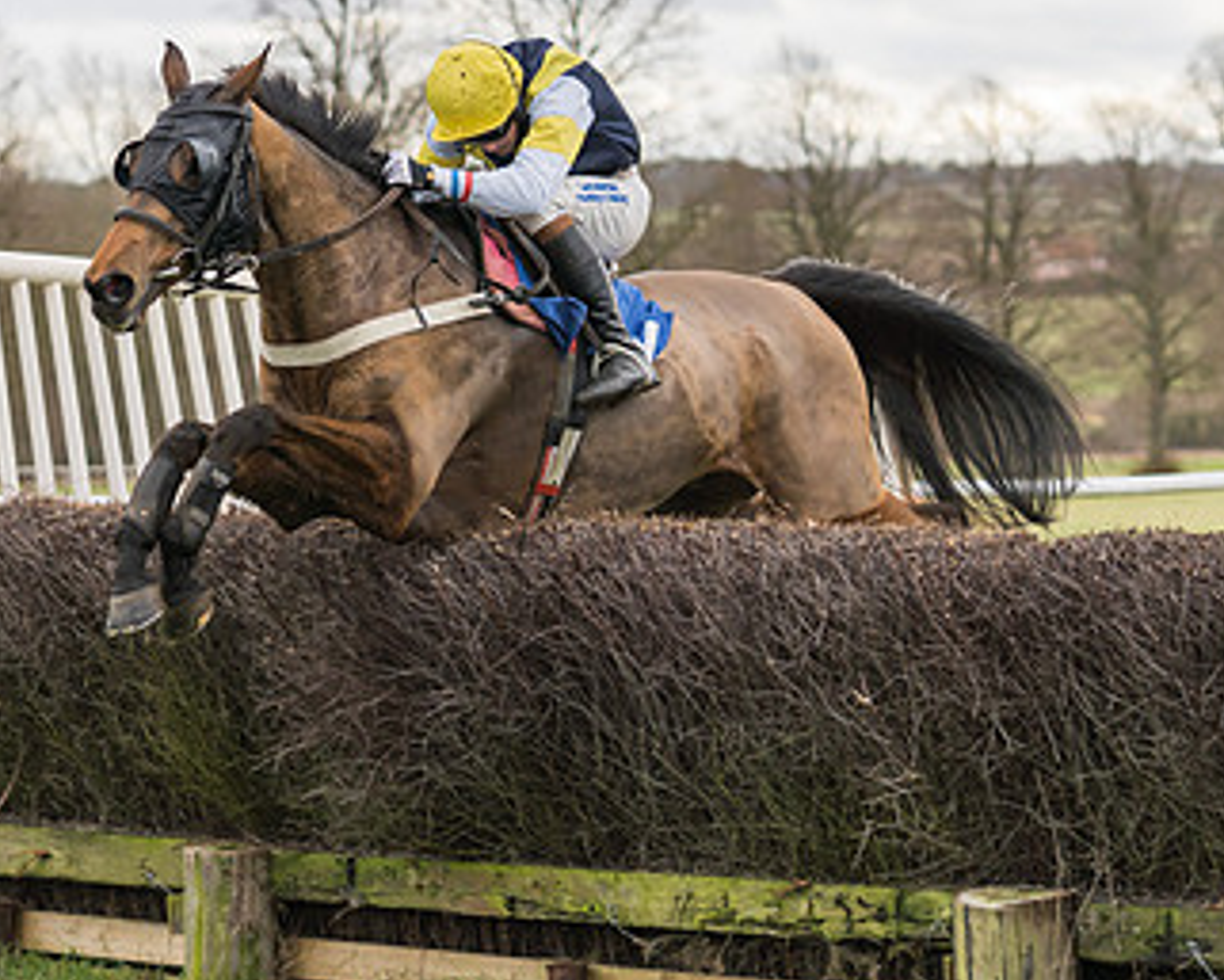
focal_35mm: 163
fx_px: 5907
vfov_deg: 9.5
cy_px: 215
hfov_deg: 11.8
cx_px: 288
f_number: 2.8
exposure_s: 1/1000
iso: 400
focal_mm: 70
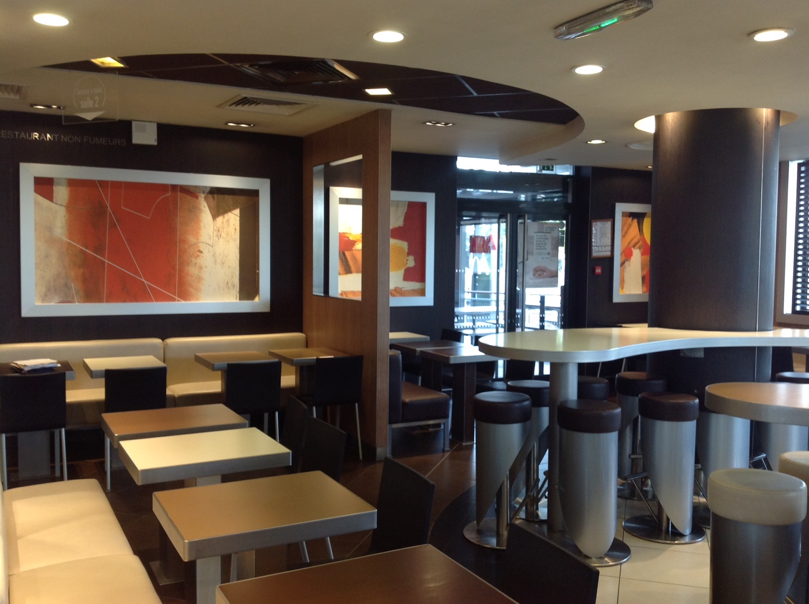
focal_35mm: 35
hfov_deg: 52.7
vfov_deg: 40.6
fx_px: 817
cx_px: 404
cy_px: 302
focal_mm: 4.28
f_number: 2.4
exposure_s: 1/15
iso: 100
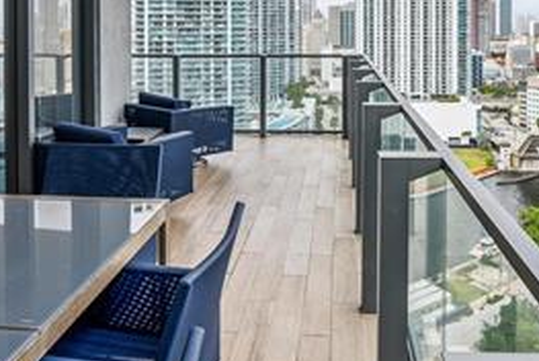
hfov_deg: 55.4
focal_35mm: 34
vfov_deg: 36.6
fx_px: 510
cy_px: 39
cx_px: 320
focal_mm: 14
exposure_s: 1/200
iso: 200
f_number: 9
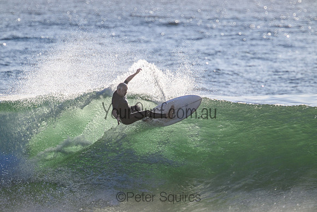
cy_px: 106
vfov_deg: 1.7
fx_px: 7046
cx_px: 158
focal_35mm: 800
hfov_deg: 2.6
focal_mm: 800
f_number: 11
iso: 1000
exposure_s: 1/2000
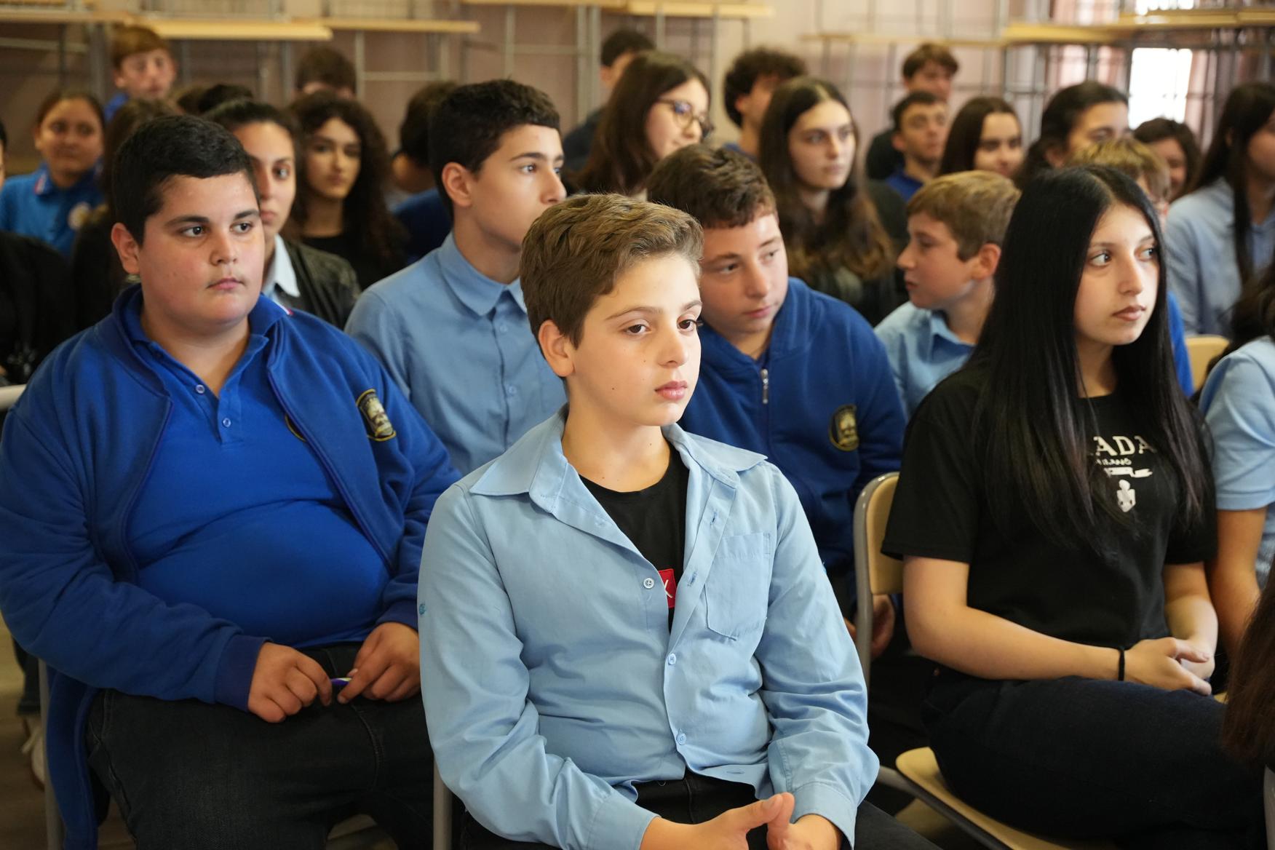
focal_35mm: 49
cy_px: 425
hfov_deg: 40.6
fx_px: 1725
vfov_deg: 27.7
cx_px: 638
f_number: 3.5
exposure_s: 1/160
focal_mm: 48.7
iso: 6400
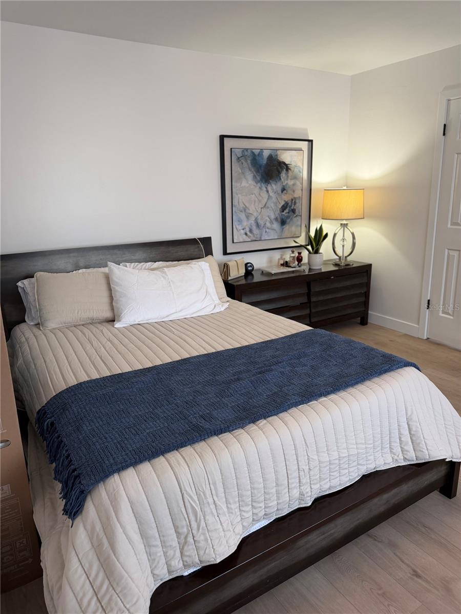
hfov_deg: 56.8
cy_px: 307
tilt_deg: -14.5
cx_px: 230
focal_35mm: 24
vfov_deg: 71.6
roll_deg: +0.4
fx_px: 426
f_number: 1.78
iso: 160
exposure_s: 1/60
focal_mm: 6.76
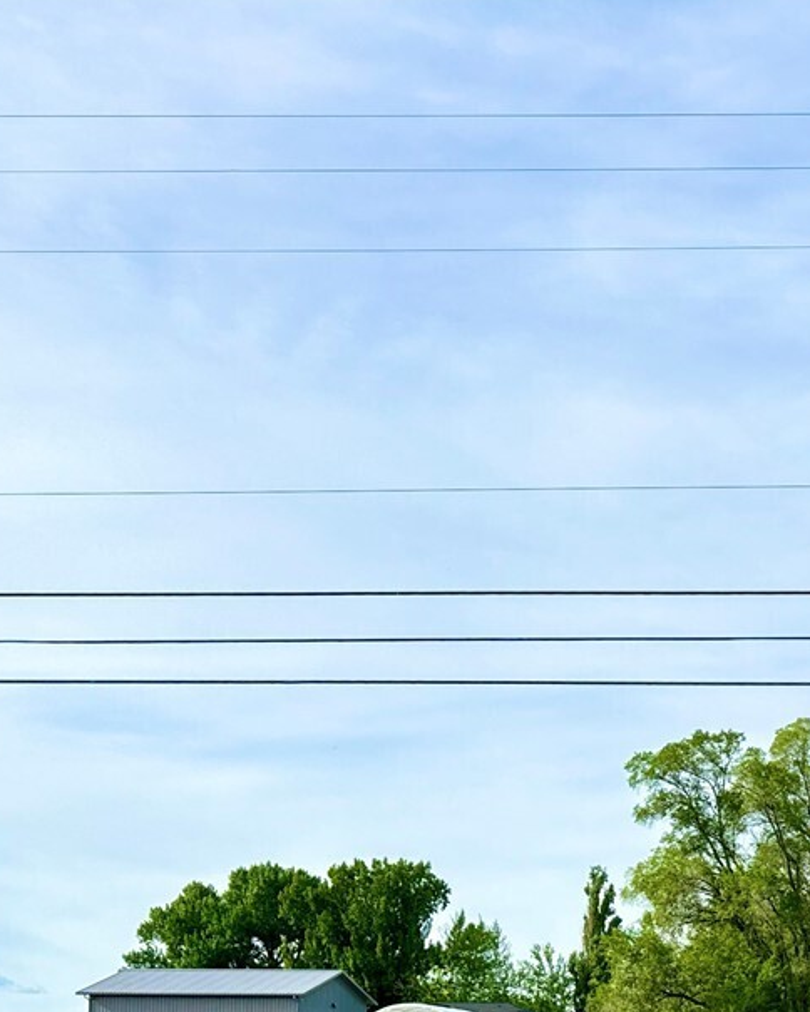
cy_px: 985
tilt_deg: +3.0
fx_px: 1858
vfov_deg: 28.8
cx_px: 1128
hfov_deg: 21.6
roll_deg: -0.5
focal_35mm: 62
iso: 80
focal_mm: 6.86
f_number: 1.78
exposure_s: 1/4608
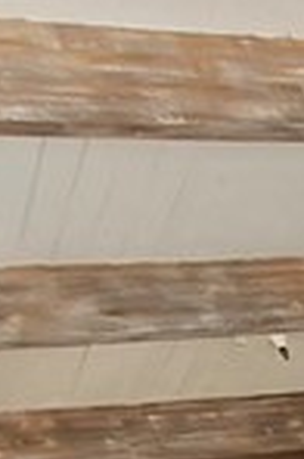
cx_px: 1315
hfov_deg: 7.4
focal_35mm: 104
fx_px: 1323
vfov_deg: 15.0
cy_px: 982
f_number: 8
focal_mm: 10
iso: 400
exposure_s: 1/30
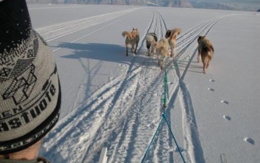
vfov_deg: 33.5
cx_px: 128
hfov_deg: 51.5
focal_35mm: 38
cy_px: 68
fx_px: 269
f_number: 7.1
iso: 100
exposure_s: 1/558
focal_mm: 8.9
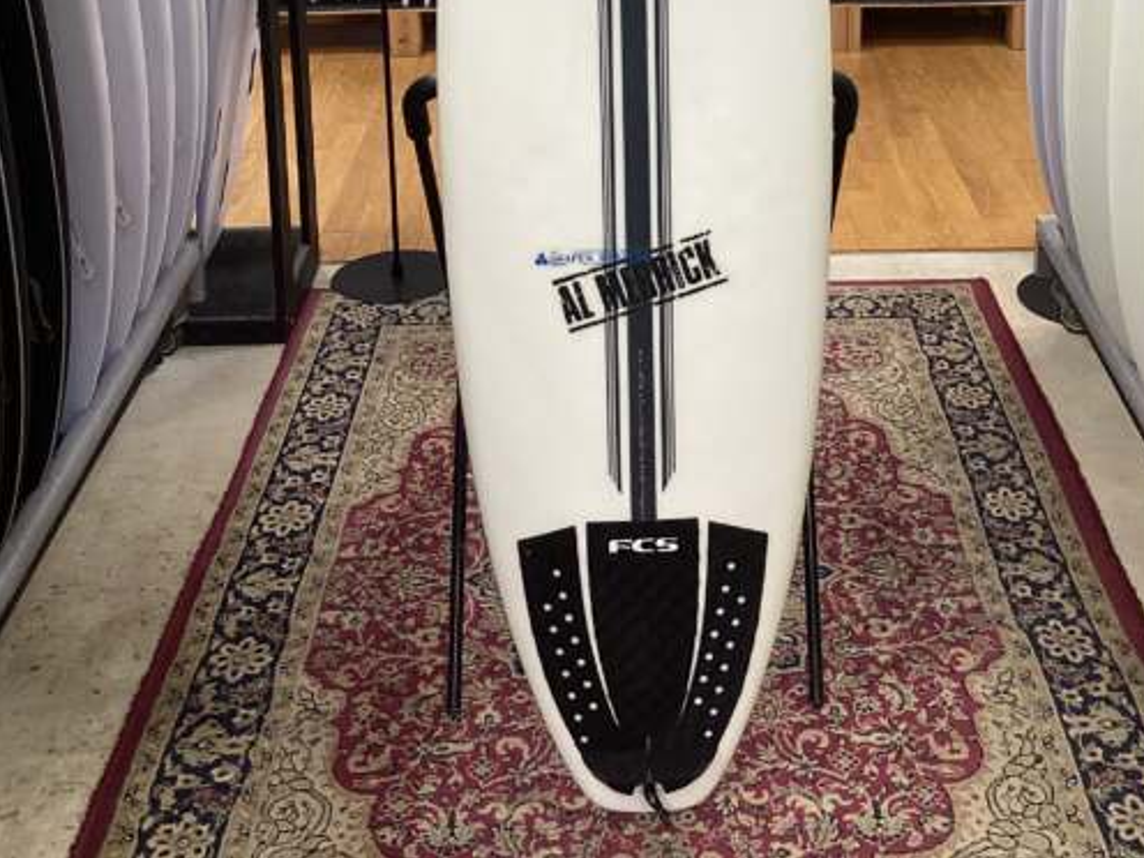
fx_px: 1652
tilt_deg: -14.9
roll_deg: -2.5
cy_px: -25
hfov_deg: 38.0
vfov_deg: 27.2
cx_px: 685
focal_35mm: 50
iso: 64
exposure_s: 1/50
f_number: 2.4
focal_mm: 3.3
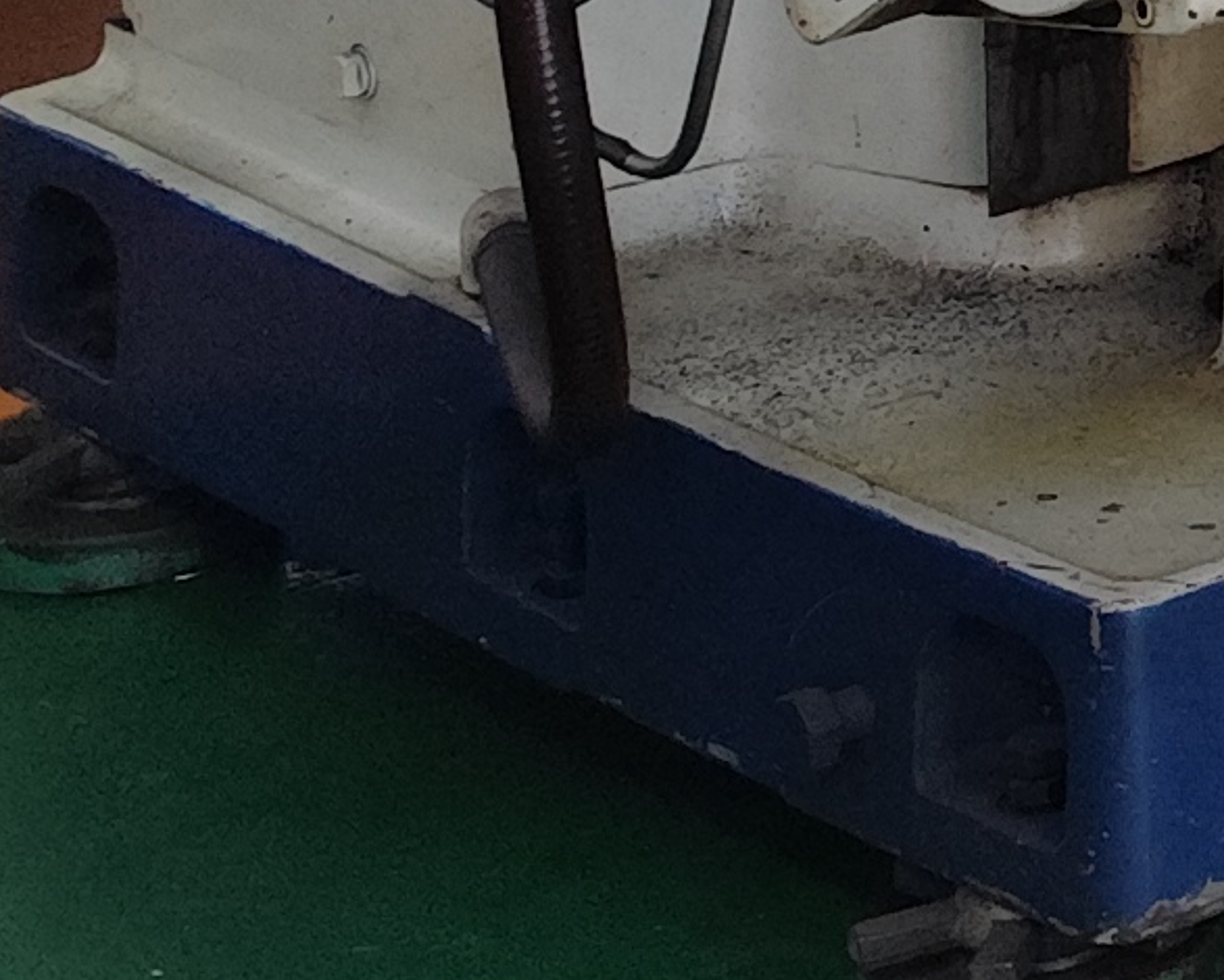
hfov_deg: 9.5
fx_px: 5653
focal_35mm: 156
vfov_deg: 8.9
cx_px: 3770
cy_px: -1416
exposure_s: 1/100
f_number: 1.65
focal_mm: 6.14
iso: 320
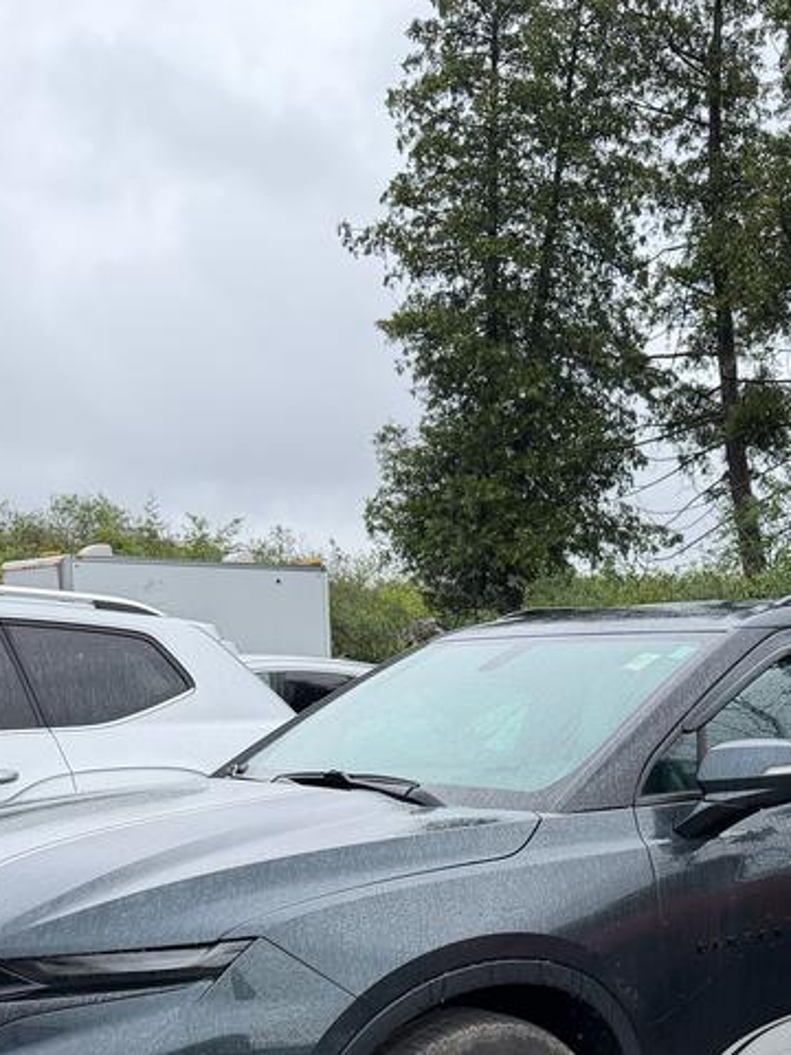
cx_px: 514
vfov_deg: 37.1
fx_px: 1462
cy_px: 952
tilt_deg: -7.7
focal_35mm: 48
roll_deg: -2.6
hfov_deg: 30.1
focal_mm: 6.76
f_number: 1.78
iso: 100
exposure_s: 1/2000
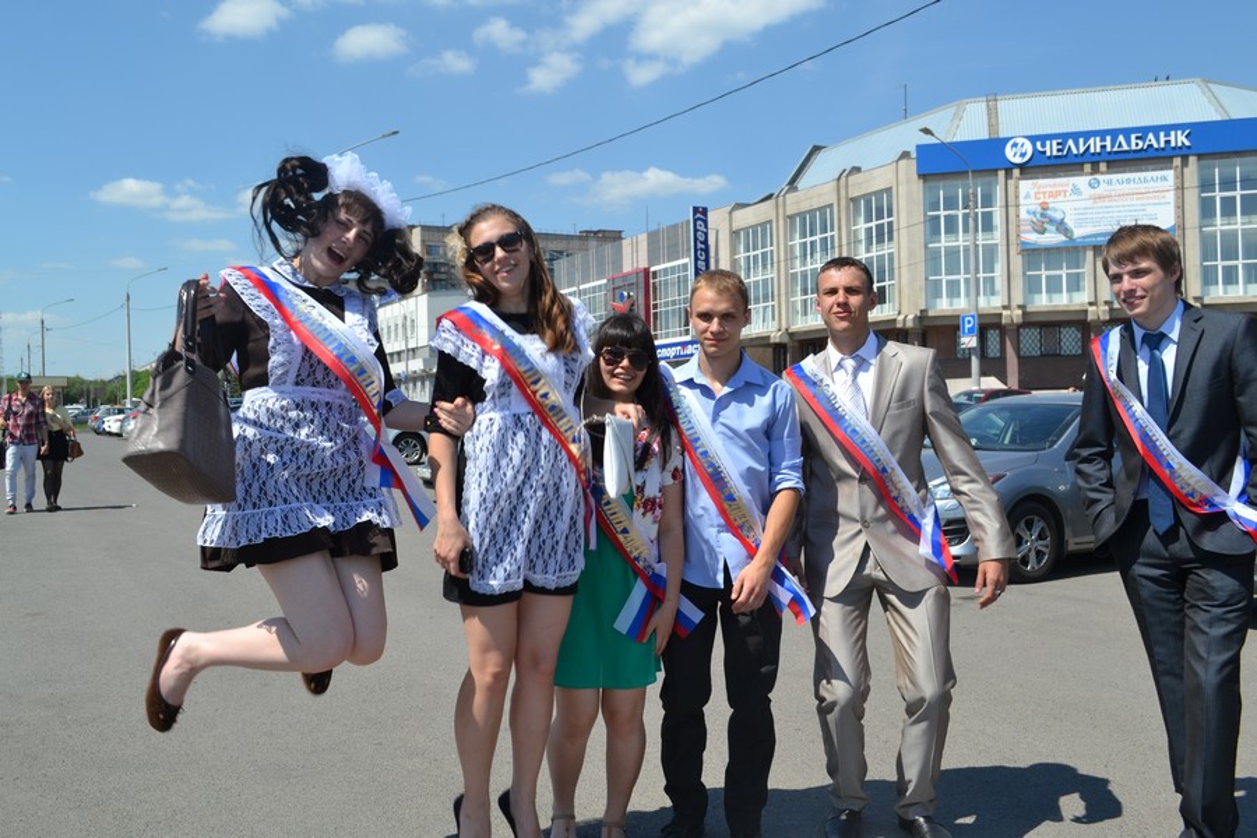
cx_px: 628
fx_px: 1152
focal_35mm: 33
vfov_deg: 40.0
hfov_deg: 57.2
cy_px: 419
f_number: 8
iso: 100
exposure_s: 1/250
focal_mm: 22
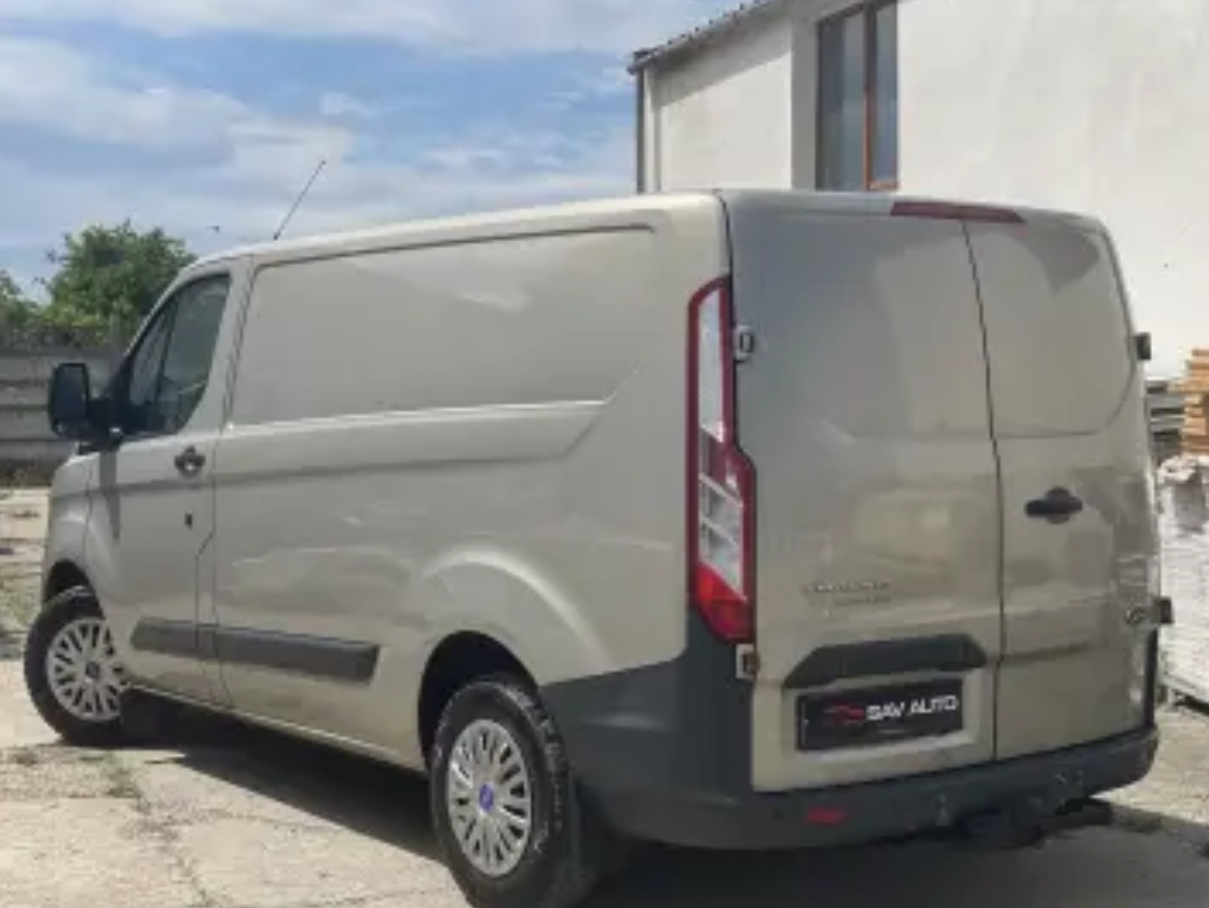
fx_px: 1852
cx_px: 603
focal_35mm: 53
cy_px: 452
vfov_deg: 27.5
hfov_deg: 36.2
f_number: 2
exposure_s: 1/3425
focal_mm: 6
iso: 32
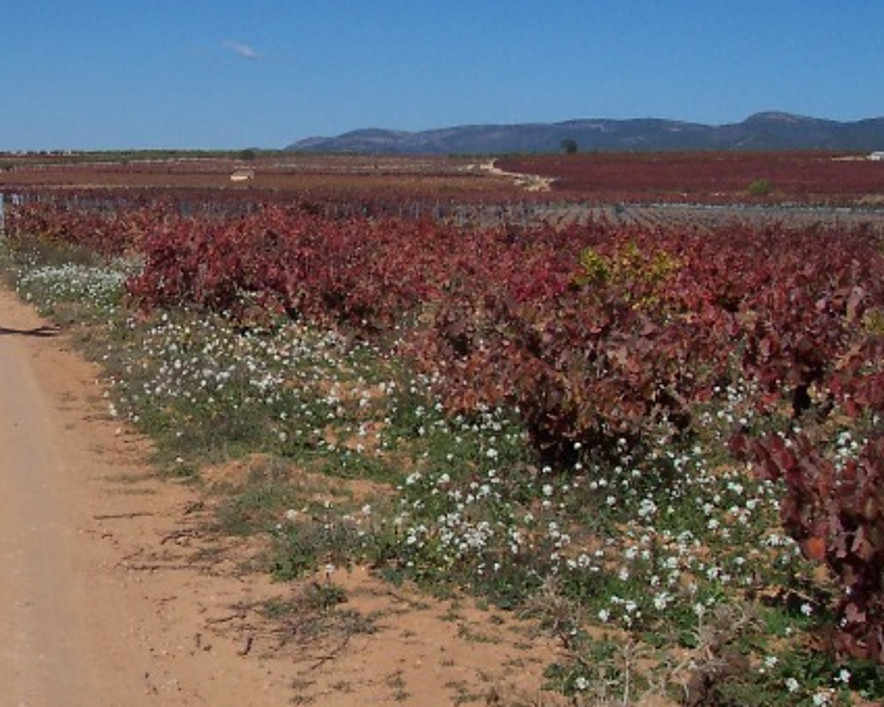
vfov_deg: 22.5
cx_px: 62
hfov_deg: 26.8
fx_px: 1779
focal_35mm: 68
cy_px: 356
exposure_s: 1/1000
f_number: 5.6
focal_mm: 5.6
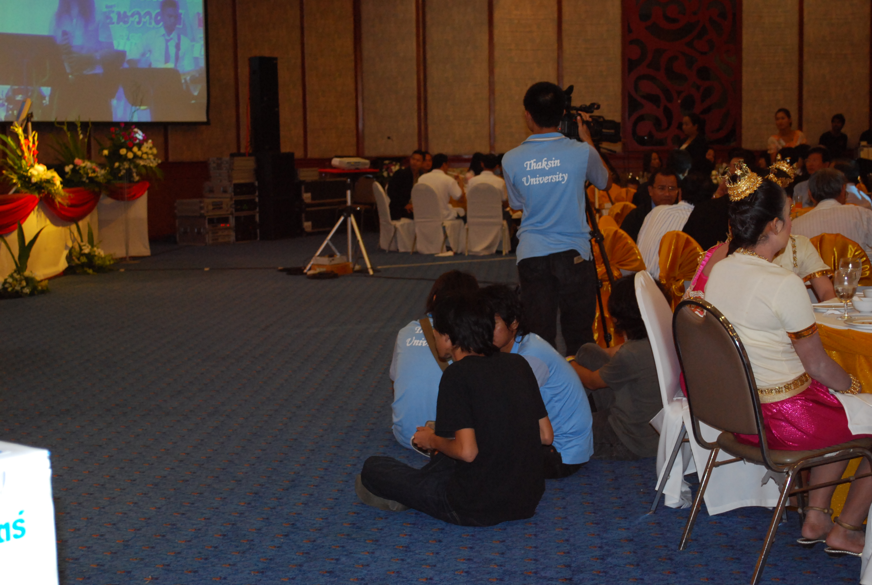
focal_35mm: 60
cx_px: 436
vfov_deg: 22.7
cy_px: 292
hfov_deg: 33.3
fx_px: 1456
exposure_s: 1/15
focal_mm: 40
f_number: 5.3
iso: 800
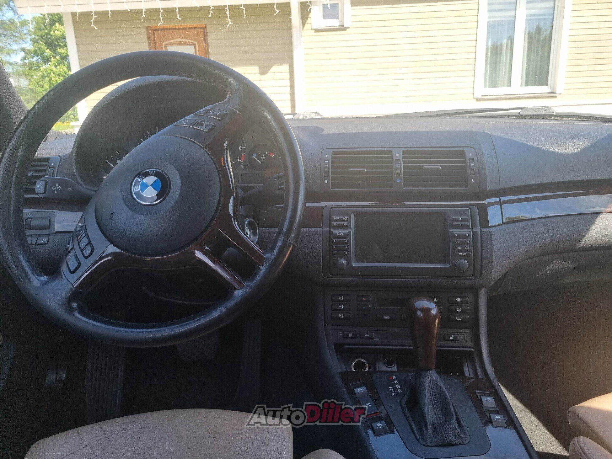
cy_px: 230
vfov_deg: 53.1
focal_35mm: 26
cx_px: 306
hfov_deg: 67.3
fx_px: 460
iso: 50
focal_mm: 5.4
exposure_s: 1/438
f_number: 1.8
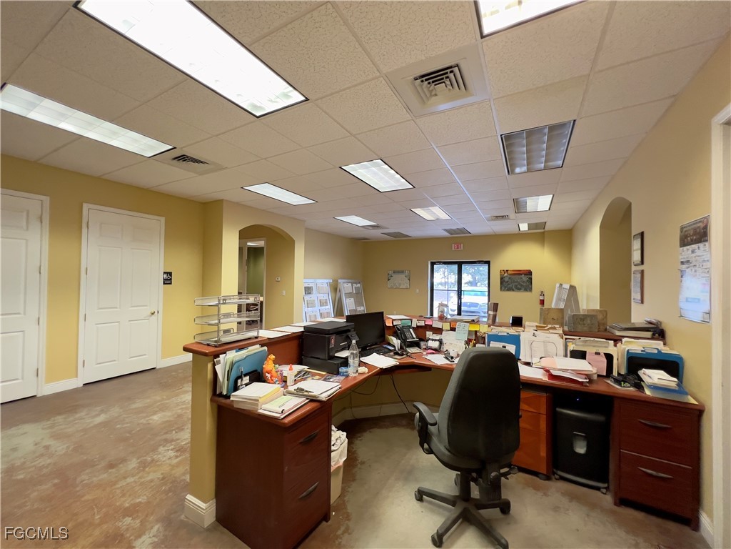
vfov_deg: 89.9
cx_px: 366
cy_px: 274
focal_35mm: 13
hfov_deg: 106.2
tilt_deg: +0.4
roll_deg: -1.4
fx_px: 275
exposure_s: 1/60
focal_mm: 1.57
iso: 160
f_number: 1.8
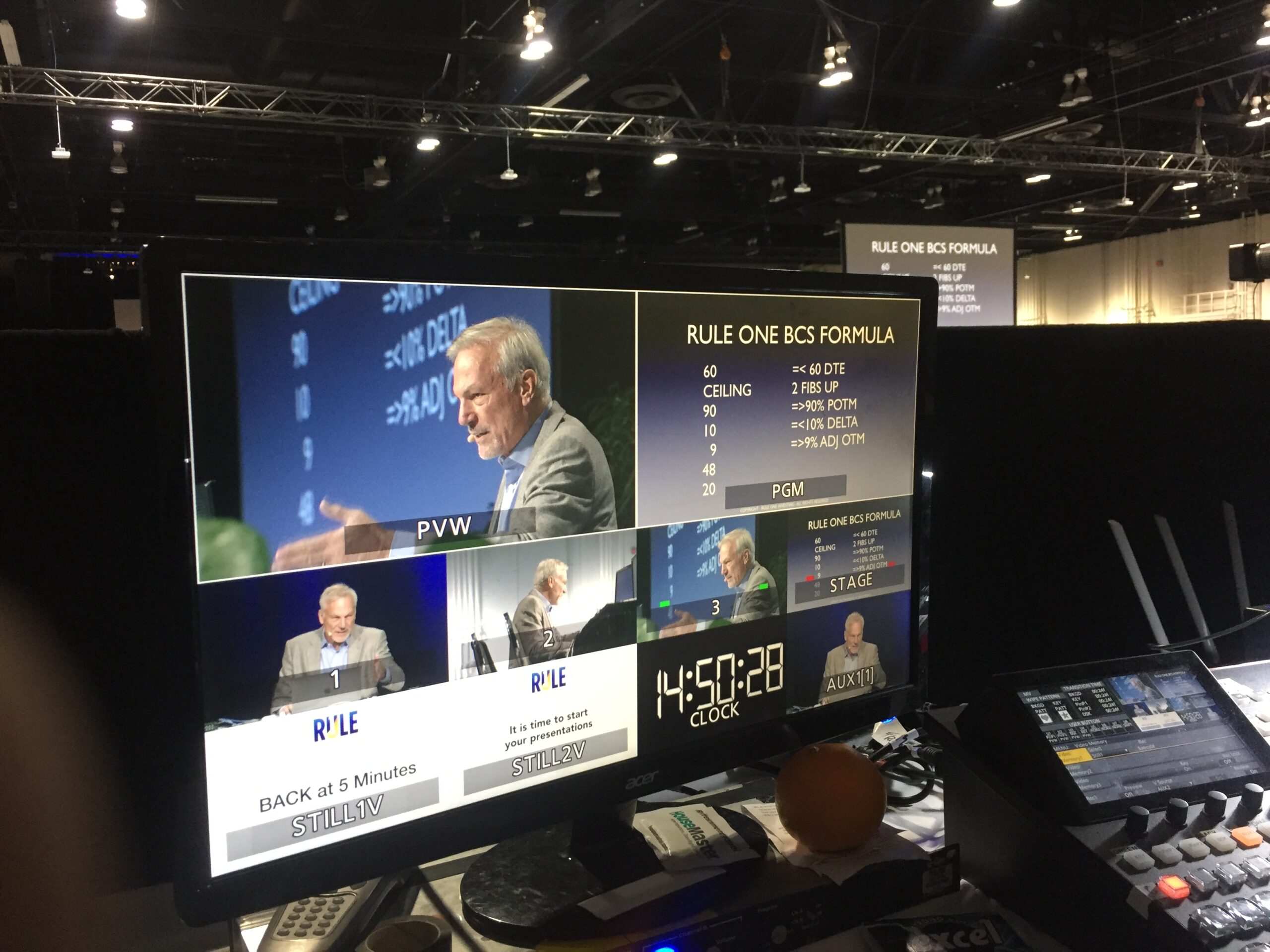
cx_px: 635
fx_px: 1064
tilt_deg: -3.9
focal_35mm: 29
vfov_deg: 48.2
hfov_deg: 61.7
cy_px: 476
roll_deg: +1.9
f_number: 2.2
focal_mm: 4.15
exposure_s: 1/30
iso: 125
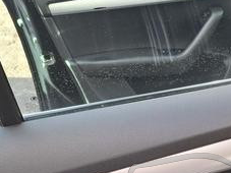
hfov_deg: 28.1
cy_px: 174
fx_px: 440
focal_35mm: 66
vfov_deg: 21.4
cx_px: 217
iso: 200
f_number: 1.8
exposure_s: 1/100
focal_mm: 5.54
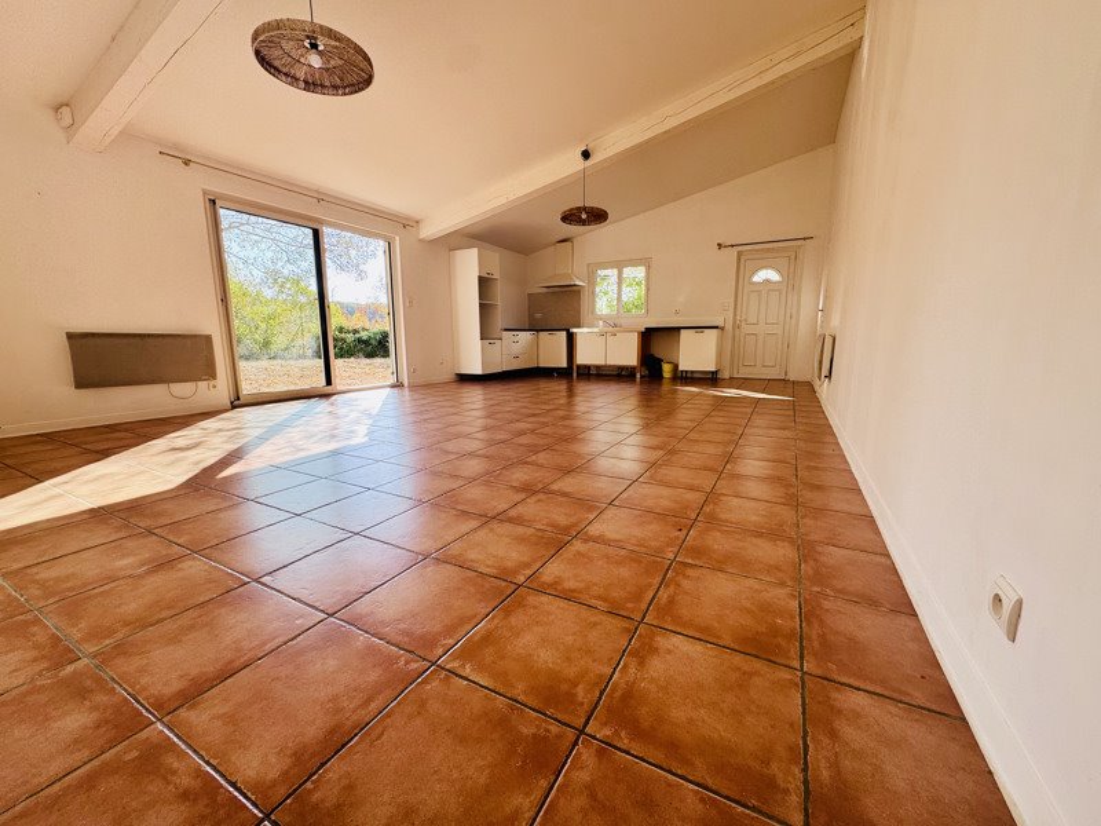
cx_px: 550
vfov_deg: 85.7
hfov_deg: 102.1
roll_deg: +1.0
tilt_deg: -9.3
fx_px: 445
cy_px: 413
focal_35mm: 14
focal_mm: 2.22
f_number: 2.2
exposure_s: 1/172
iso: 40
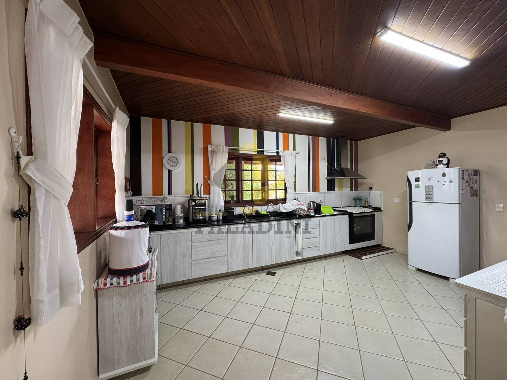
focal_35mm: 14
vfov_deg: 85.7
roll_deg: +0.4
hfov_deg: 102.1
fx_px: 205
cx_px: 254
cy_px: 190
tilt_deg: -1.2
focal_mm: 2.22
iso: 200
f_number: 2.2
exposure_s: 1/60
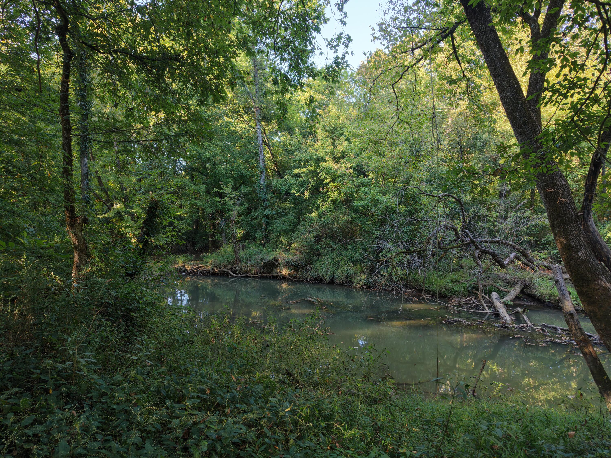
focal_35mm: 24
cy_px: 229
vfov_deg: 56.8
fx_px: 424
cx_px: 306
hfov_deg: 71.6
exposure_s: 1/60
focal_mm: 8.67
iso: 100
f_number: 1.8
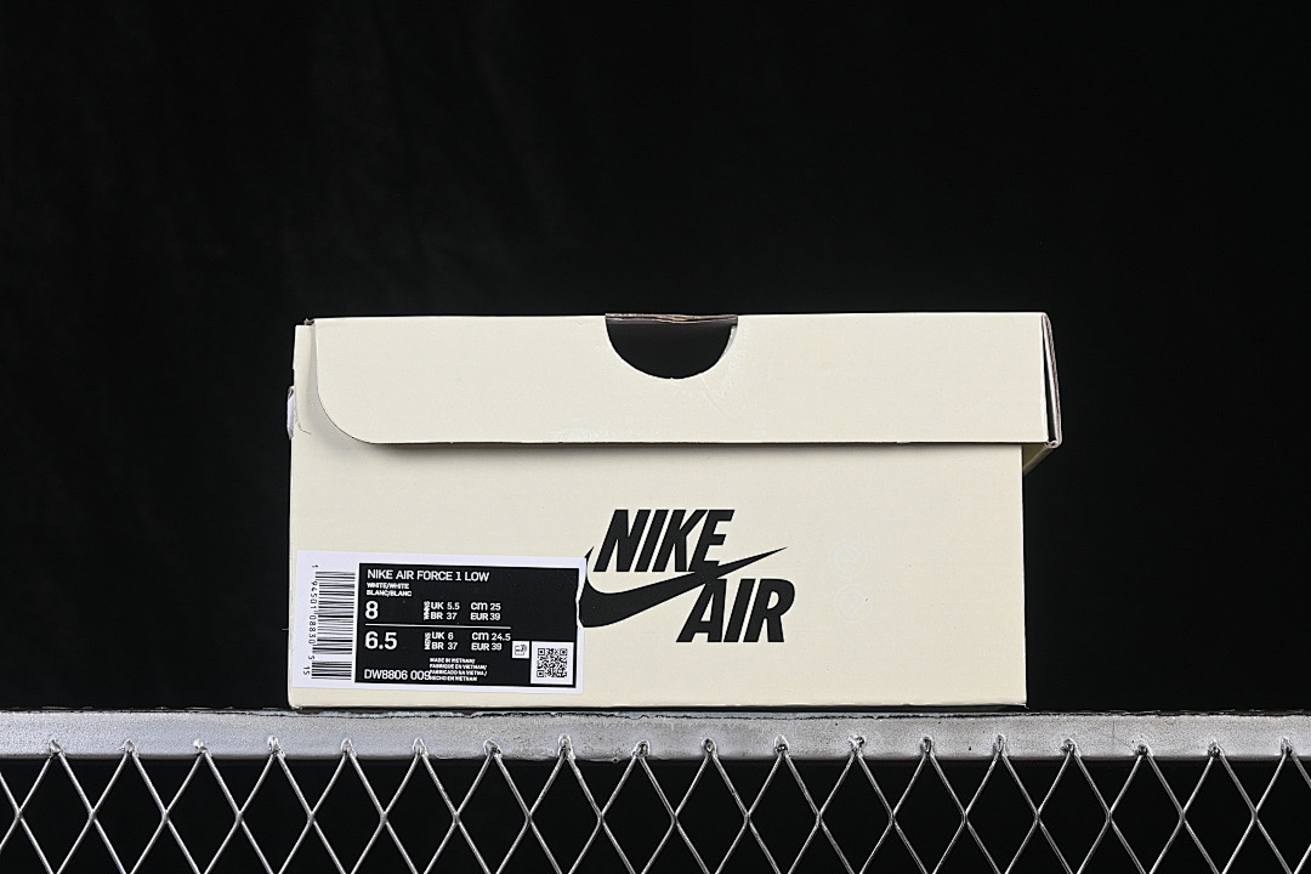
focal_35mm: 75
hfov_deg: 27.0
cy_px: 437
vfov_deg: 18.2
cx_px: 656
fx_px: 2731
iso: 160
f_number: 8
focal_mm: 50
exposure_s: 1/80
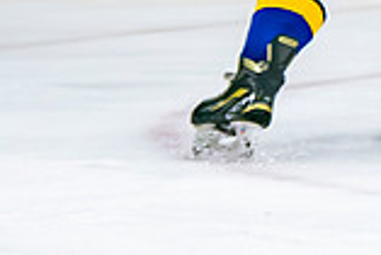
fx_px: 8294
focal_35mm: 783
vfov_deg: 1.8
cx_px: 490
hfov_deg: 2.6
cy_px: -223
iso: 2000
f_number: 2.8
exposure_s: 1/640
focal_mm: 120
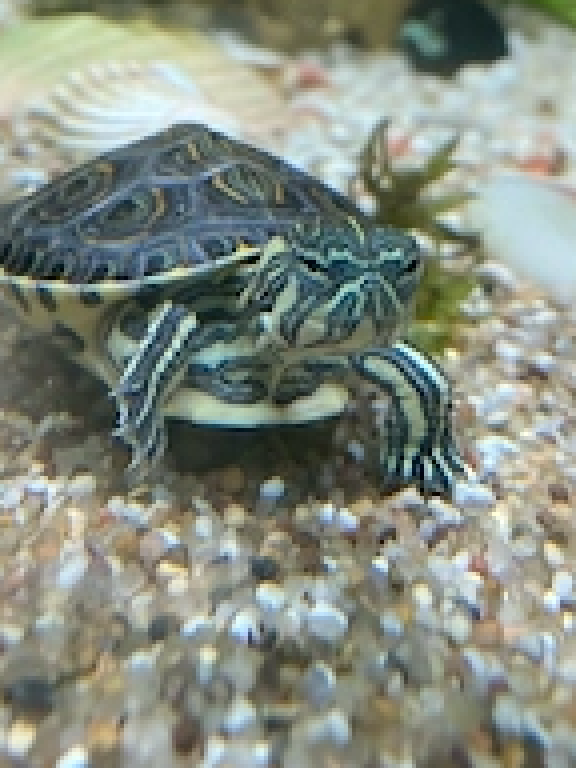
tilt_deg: -13.5
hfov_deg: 27.8
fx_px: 1154
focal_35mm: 52
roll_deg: -5.6
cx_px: 180
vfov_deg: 33.3
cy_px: -20
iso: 80
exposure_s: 1/118
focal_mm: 4.25
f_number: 1.8
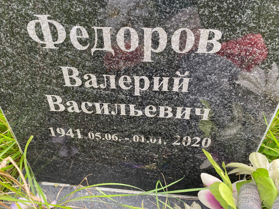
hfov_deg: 67.3
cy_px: 104
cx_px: 140
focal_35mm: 26
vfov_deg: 53.1
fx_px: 210
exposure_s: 1/122
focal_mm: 4.25
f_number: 1.8
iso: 32
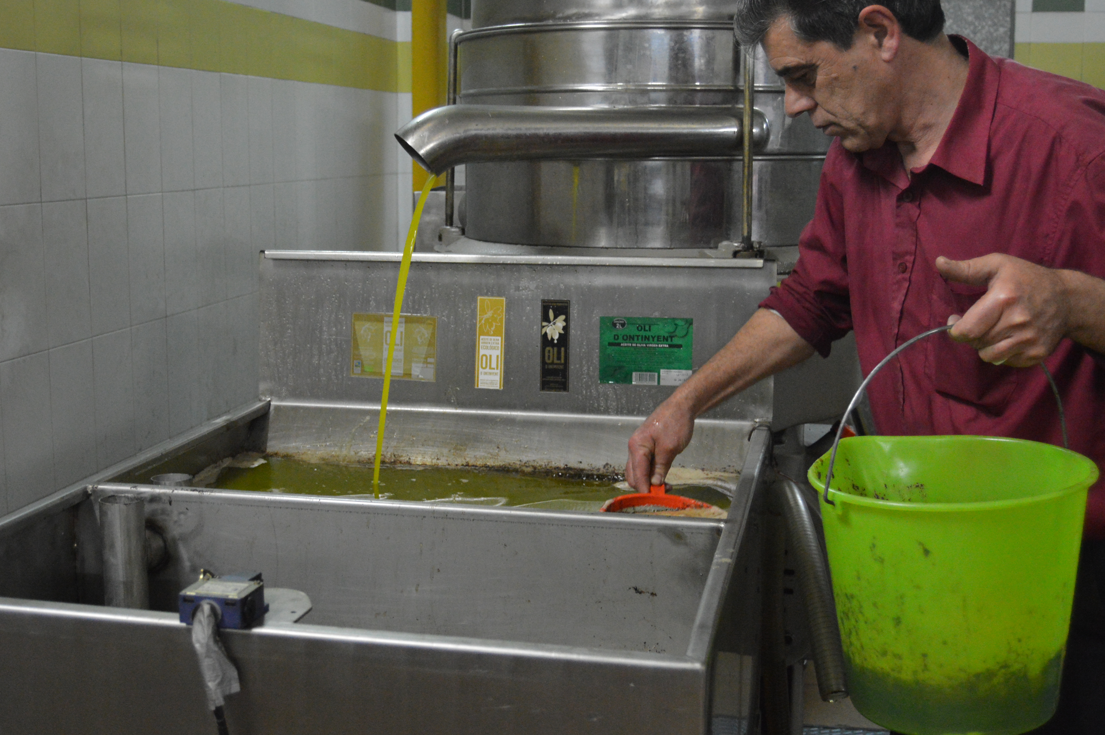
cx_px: 507
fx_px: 1441
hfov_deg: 41.9
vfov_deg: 28.6
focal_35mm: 47
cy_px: 370
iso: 2500
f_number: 4
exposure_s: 1/60
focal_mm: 26
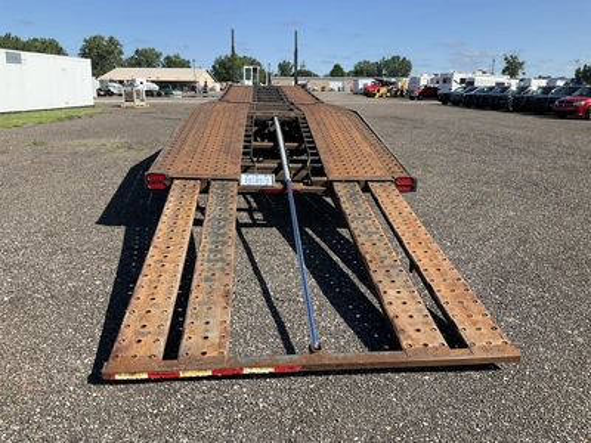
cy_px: 222
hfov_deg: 61.7
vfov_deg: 48.2
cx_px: 296
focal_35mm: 29
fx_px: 495
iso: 25
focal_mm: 3
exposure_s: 1/1279
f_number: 1.8
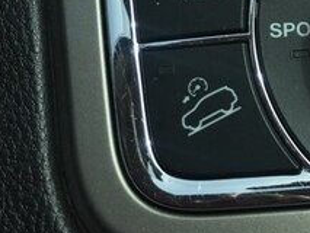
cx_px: 349
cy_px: -88
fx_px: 806
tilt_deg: -71.0
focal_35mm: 90
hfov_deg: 20.6
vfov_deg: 15.5
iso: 32
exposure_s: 1/1130
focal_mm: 4.15
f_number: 2.2
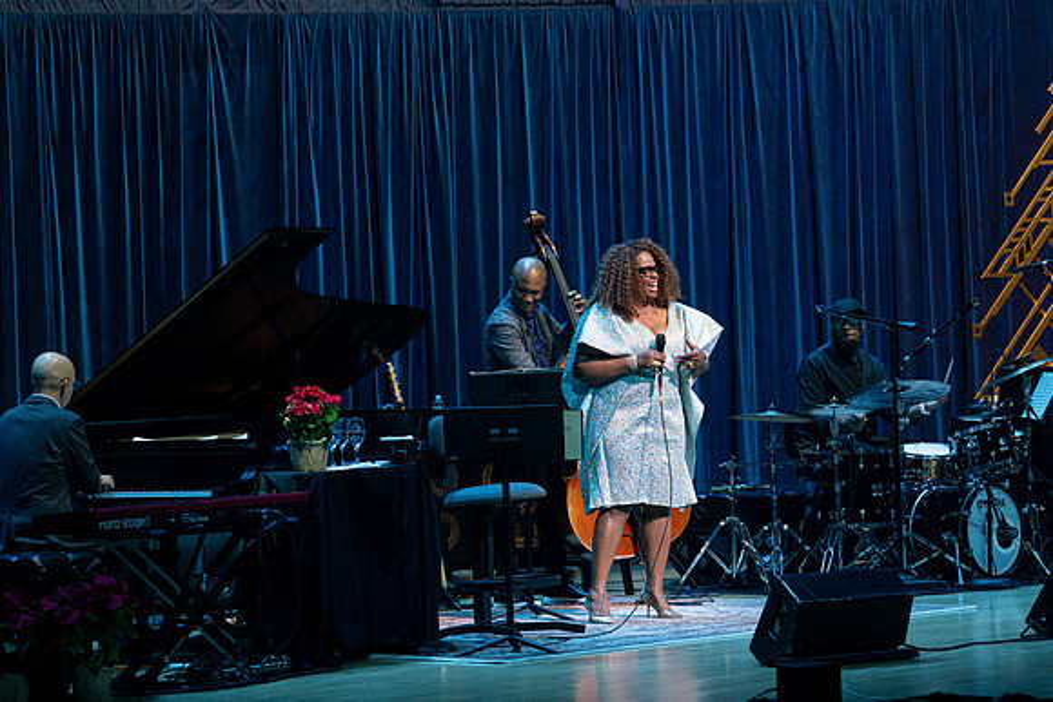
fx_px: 4025
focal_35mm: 138
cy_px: 313
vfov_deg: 10.0
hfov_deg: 14.9
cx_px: 590
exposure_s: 1/250
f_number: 6.3
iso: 2500
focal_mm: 122
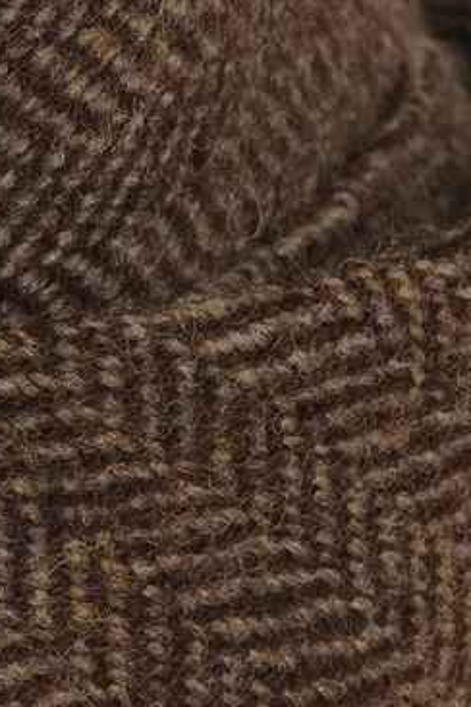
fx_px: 7418
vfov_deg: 5.5
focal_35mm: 378
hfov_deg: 3.6
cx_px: -764
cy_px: 433
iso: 250
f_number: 6.3
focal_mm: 32
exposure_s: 1/25
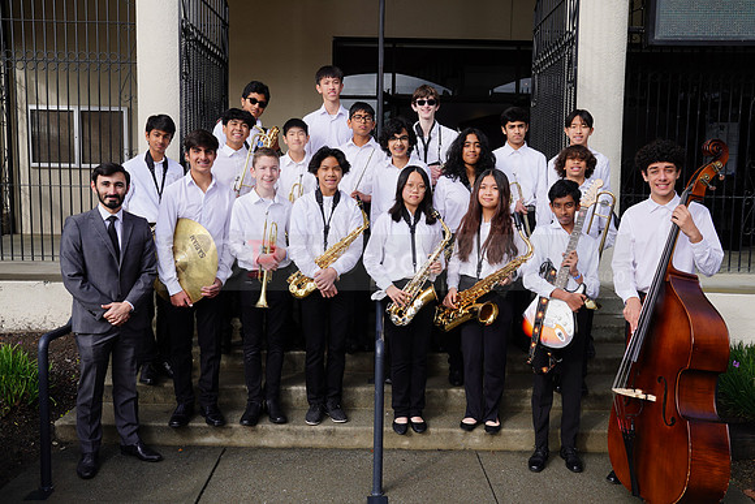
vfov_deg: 42.3
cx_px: 378
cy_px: 252
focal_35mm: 31
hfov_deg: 60.3
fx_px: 650
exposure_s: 1/200
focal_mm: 31
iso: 100
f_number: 9
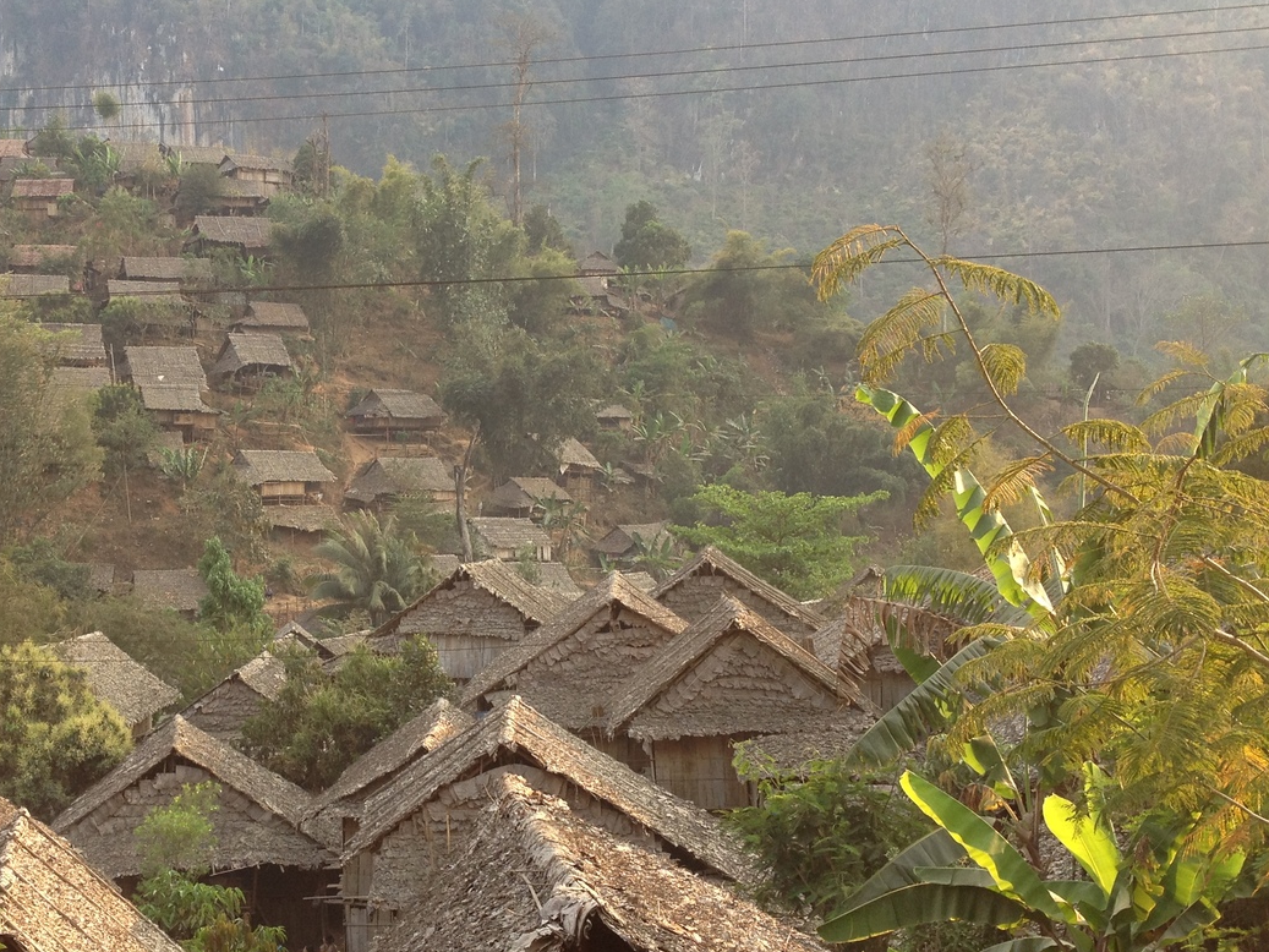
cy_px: 487
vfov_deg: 27.0
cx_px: 385
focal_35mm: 54
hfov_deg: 35.1
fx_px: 1980
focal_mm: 4.28
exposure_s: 1/174
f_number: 2.4
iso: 50
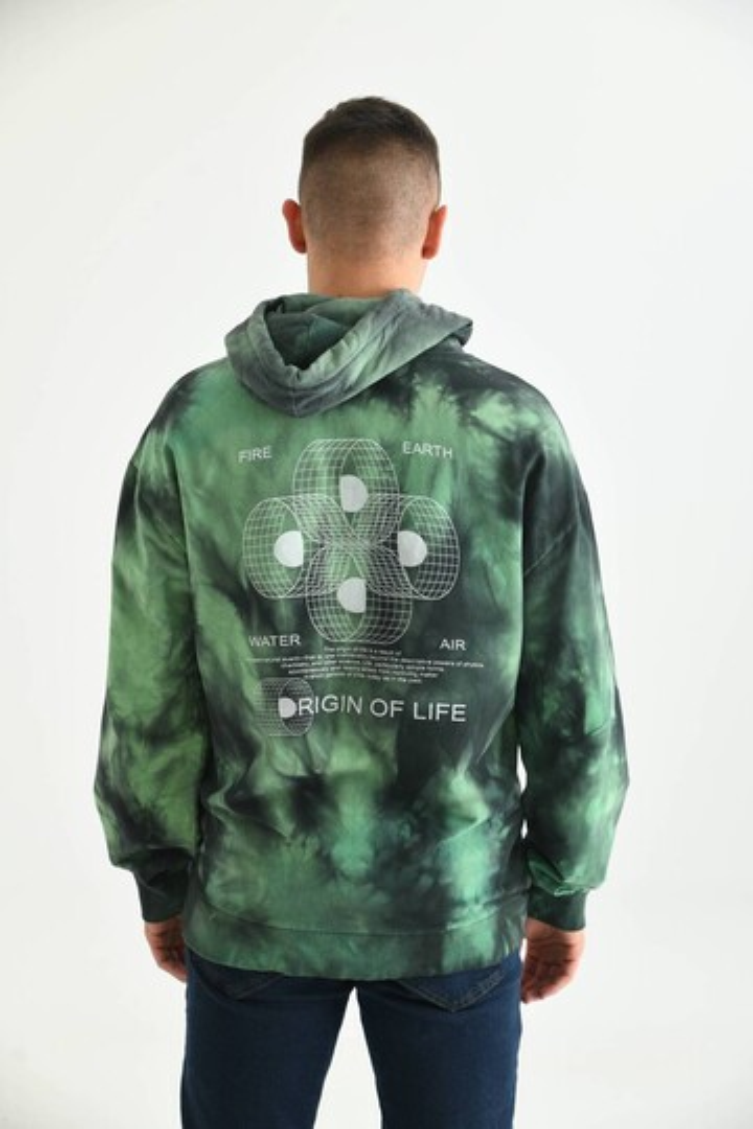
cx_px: 376
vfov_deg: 34.5
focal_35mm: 58
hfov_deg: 23.4
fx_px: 1820
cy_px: 564
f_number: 5.6
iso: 160
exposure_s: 1/125
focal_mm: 58
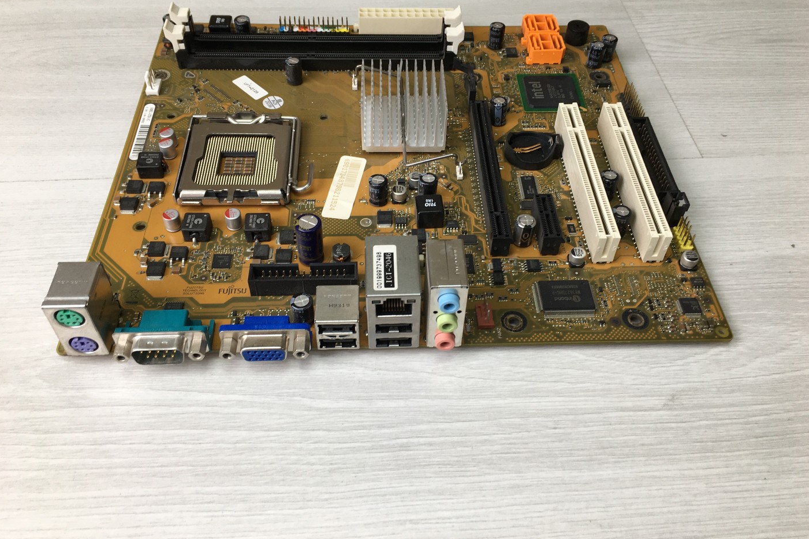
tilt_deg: -49.6
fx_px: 697
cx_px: 411
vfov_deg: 42.3
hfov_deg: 60.3
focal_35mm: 31
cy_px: 253
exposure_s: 1/50
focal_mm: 4.15
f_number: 2.2
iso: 25
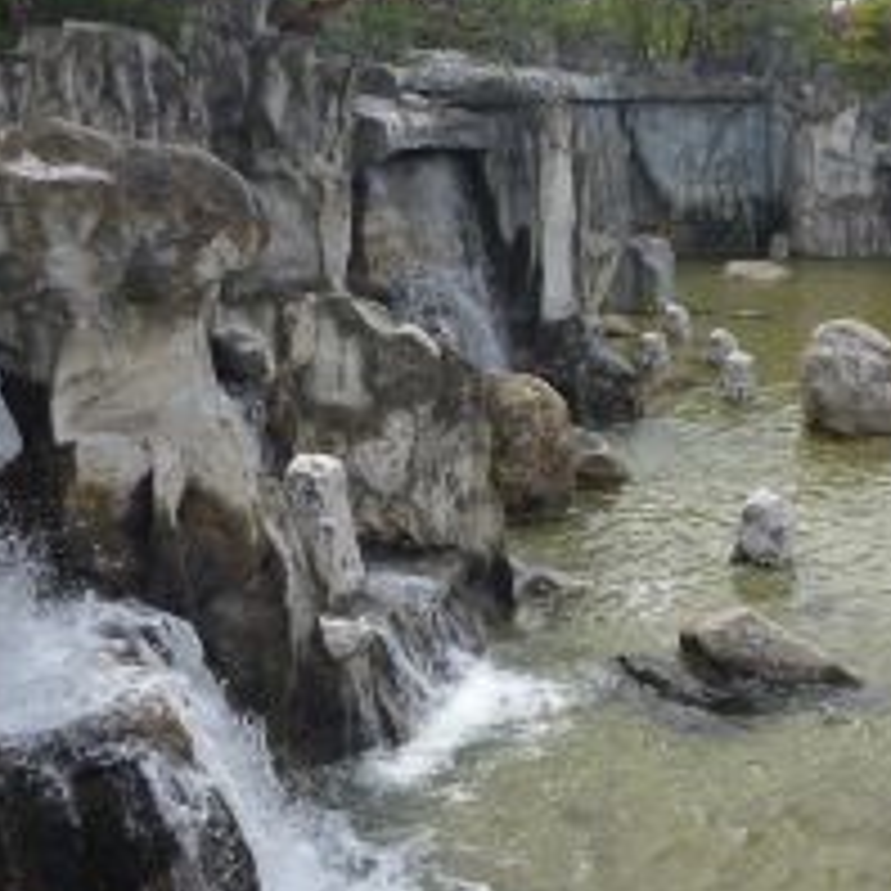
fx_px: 1398
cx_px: 675
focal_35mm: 48
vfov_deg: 35.3
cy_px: 364
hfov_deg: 34.6
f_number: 3.3
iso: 100
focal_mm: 4.9
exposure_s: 1/500
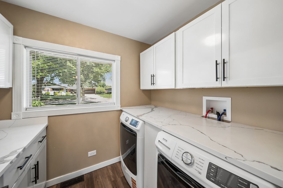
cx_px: 142
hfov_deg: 108.4
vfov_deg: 85.4
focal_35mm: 13
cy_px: 94
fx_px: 102
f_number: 8
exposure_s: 1/25
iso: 400
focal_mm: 13
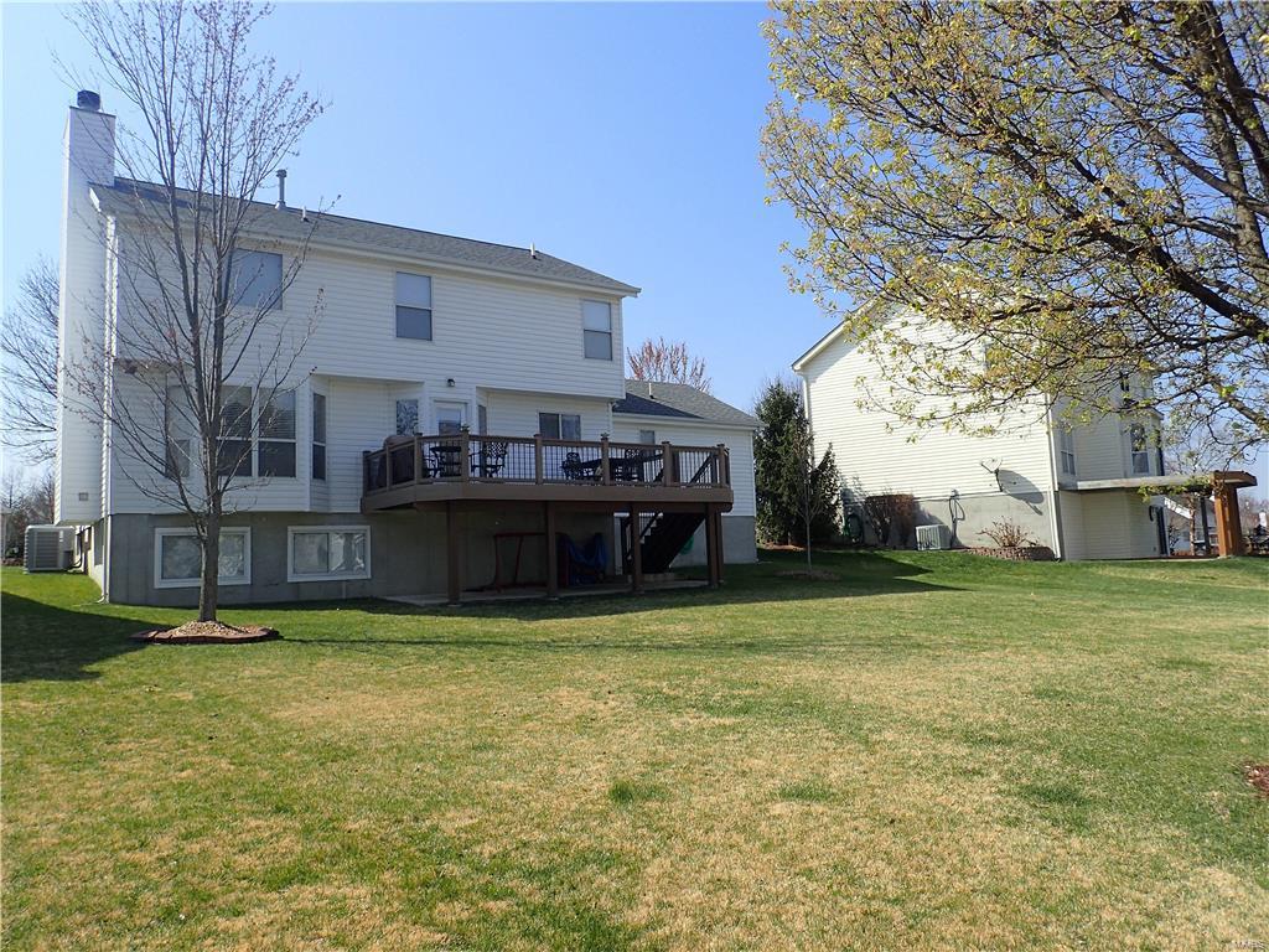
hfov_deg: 69.4
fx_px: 916
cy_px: 476
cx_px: 634
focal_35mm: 25
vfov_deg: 54.9
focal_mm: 4.5
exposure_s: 1/160
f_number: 8
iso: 100
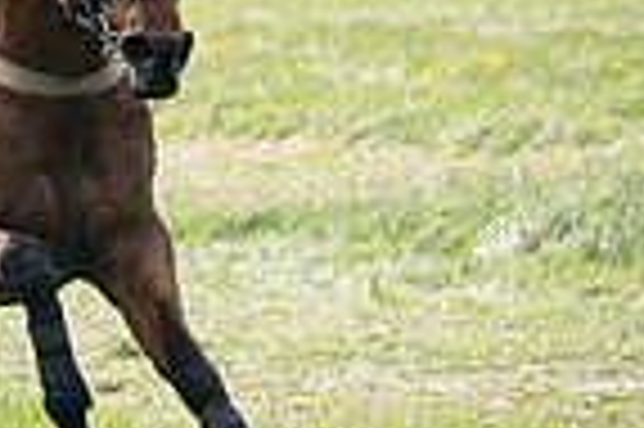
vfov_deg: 1.2
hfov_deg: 1.8
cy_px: -114
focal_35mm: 1156
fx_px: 20656
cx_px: 152
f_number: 5
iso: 400
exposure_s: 1/4000
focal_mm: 130
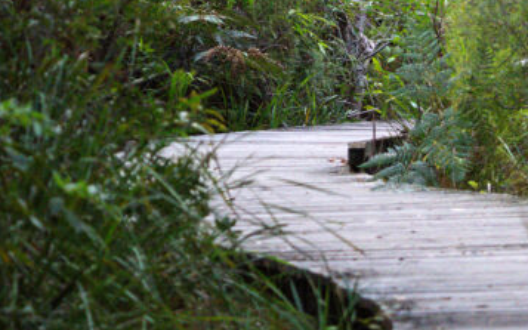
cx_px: 460
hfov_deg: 3.1
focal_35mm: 681
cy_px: -34
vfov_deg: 1.9
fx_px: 9799
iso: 6400
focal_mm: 207
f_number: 5.6
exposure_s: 1/1000
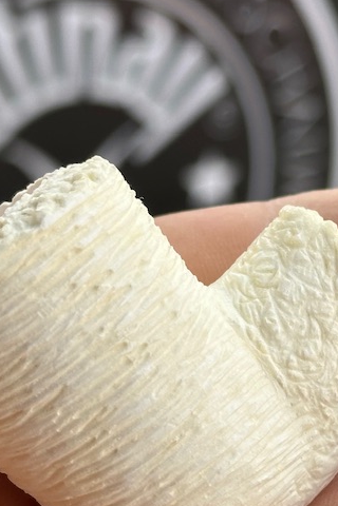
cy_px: 258
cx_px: 300
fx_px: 1873
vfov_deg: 15.4
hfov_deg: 10.3
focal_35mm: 133
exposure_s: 1/651
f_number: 1.78
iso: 64
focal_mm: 6.86
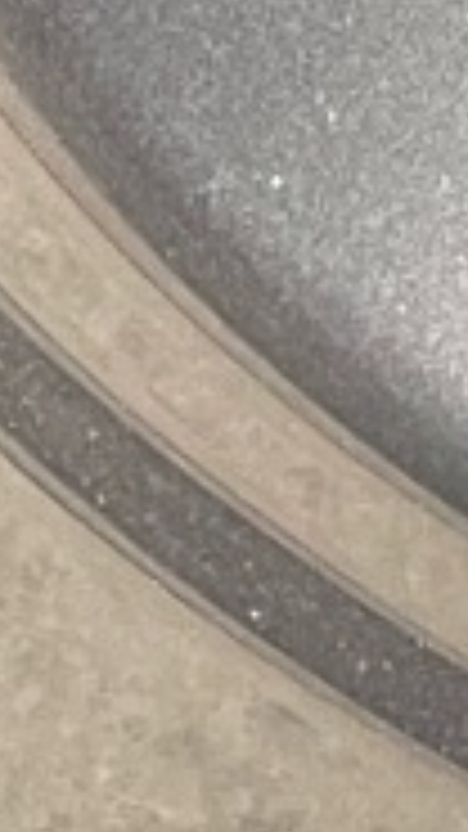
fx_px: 6092
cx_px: 202
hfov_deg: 4.4
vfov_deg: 7.2
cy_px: -1430
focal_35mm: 276
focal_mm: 4.2
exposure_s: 1/60
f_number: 1.6
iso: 160
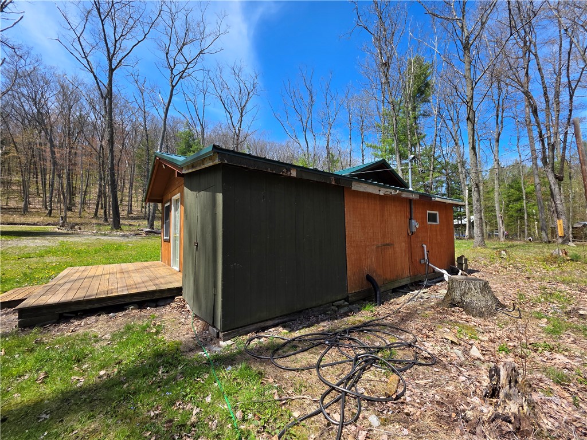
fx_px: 220
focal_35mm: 13
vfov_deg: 89.9
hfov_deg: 106.2
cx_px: 294
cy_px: 220
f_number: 1.9
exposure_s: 1/934
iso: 40
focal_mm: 2.2
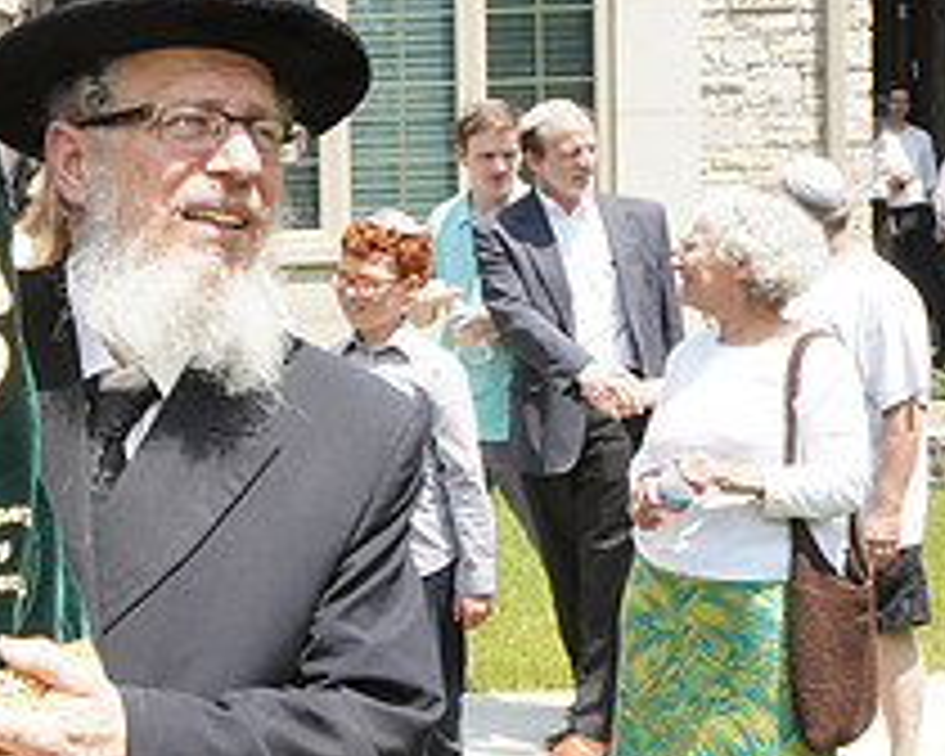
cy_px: 425
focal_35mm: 83
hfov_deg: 21.2
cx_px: -220
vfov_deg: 18.5
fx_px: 2321
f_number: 22
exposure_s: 1/250
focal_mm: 32
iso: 3200
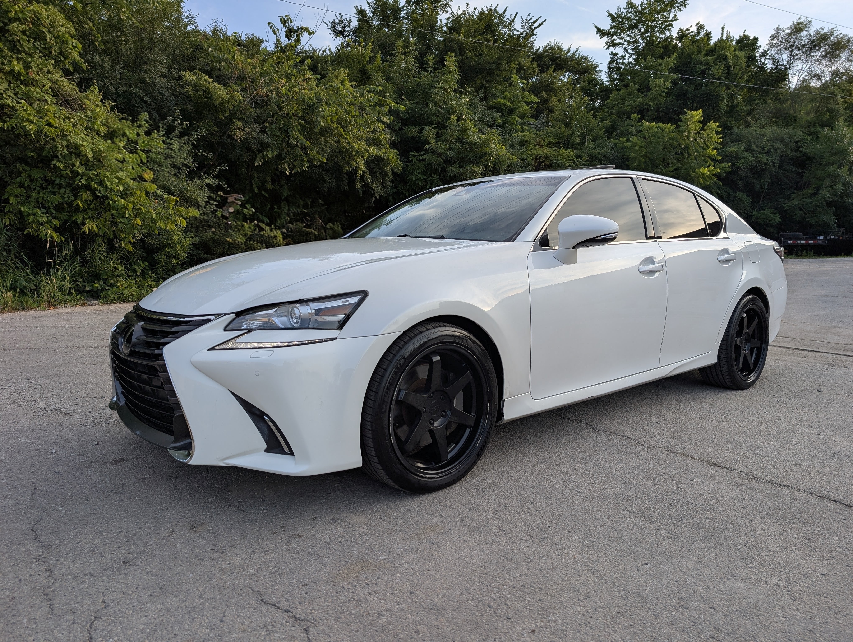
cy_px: 321
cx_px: 426
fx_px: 592
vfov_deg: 56.9
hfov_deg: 71.5
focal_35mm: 24
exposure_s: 1/337
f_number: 1.68
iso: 17
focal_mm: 6.9
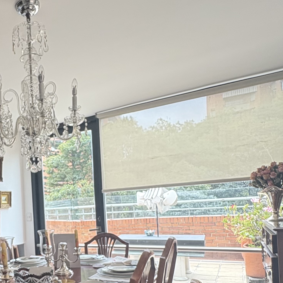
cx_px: 13
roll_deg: +2.3
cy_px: 215
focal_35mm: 34
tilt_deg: -1.5
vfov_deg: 46.5
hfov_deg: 43.0
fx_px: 314
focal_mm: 2.22
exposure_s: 1/99
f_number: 2.2
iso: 160
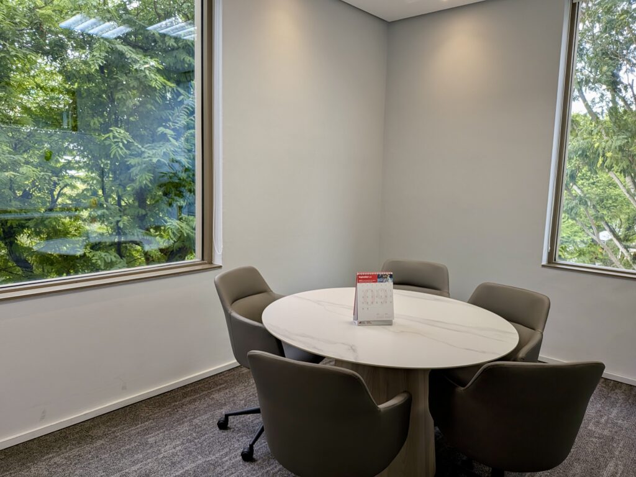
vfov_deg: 56.8
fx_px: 441
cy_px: 238
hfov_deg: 71.6
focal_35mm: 24
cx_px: 318
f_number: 1.7
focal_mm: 4.53
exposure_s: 1/100
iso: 59
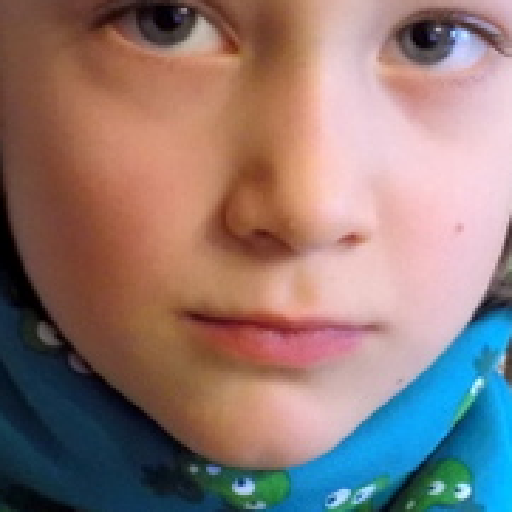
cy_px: 192
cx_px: 238
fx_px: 2142
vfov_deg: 13.6
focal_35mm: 128
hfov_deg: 13.6
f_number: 3.6
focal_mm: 7.3
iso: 400
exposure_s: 1/15
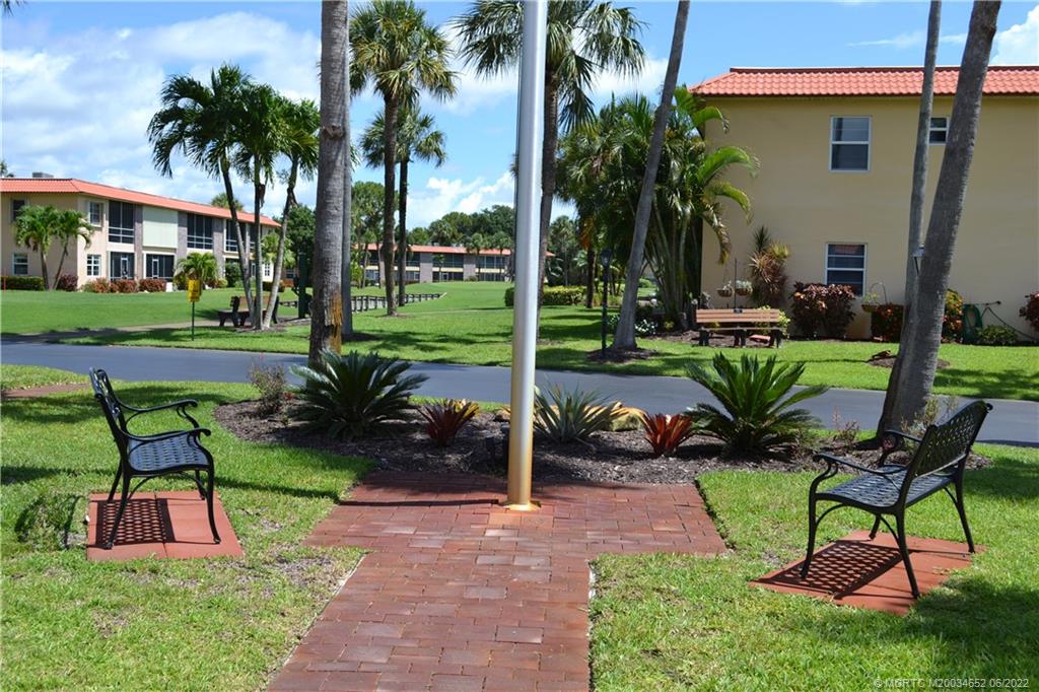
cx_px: 520
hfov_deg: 49.6
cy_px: 346
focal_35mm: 39
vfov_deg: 34.2
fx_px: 1125
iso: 100
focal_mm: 26
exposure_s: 1/200
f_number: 7.1
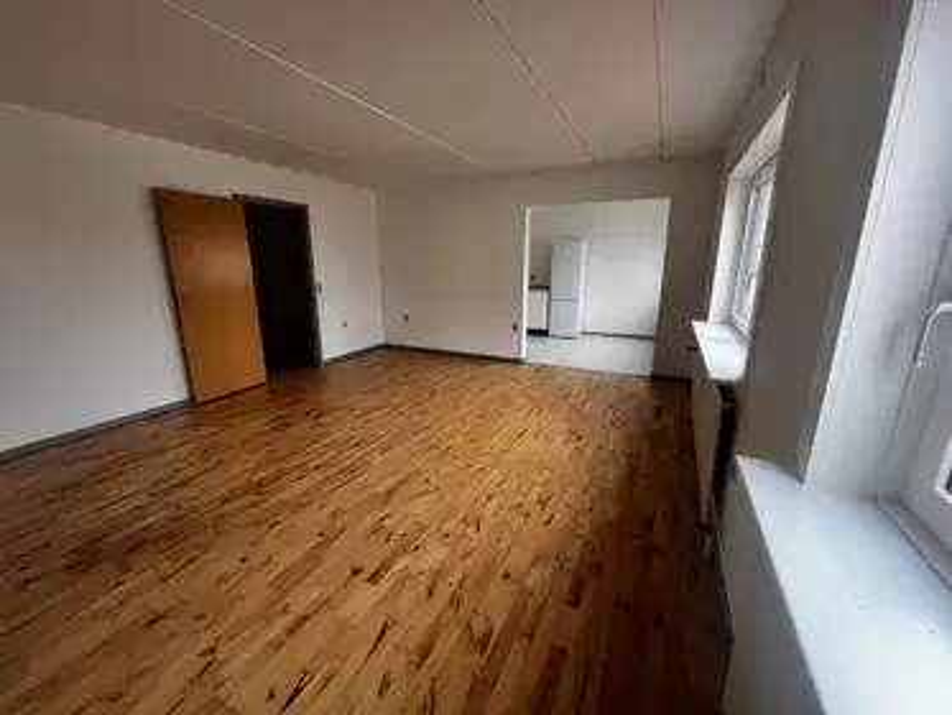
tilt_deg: -13.7
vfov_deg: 89.9
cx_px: 476
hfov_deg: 106.2
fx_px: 358
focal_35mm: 13
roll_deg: +0.0
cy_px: 358
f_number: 1.8
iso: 125
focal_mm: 1.57
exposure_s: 1/50
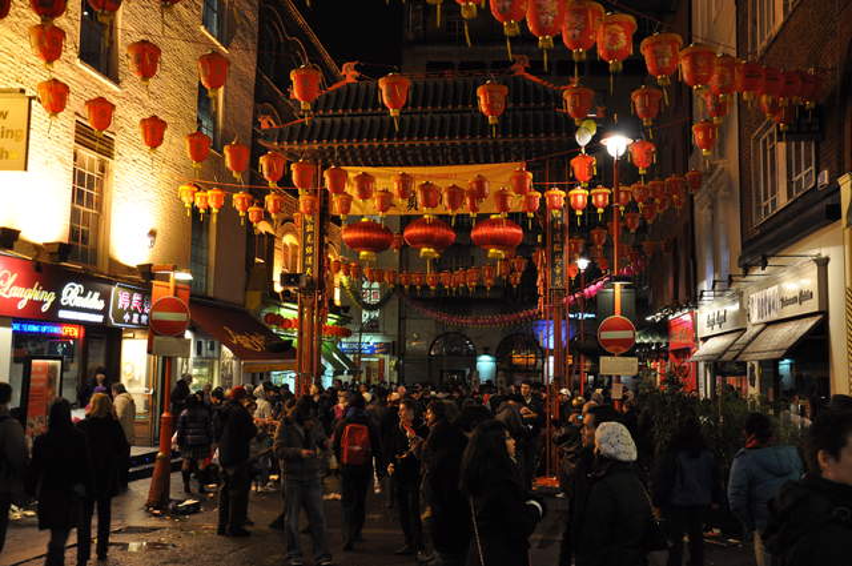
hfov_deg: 53.2
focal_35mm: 36
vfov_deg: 36.8
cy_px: 283
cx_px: 426
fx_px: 851
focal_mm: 24
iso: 640
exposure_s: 1/20
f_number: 5
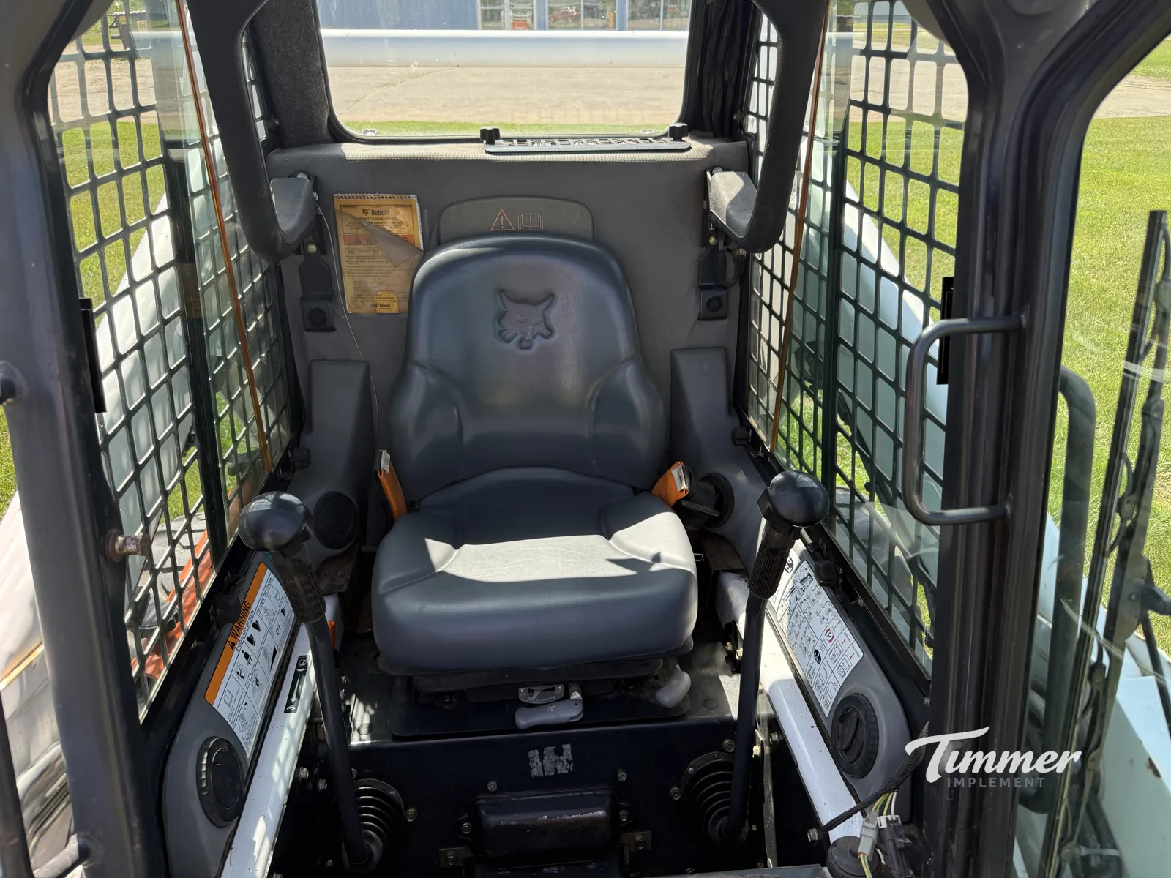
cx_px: 586
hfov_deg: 71.6
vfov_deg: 56.8
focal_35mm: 24
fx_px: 812
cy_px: 439
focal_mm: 6.76
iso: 100
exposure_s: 1/722
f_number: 1.78
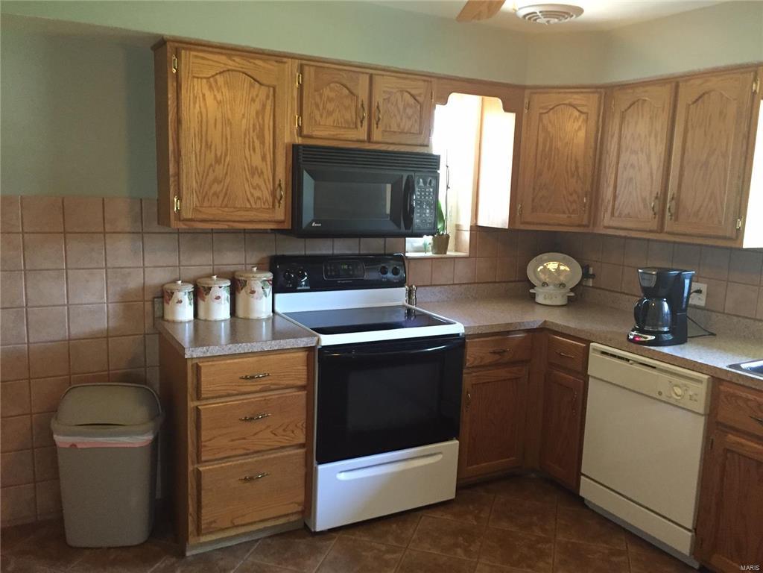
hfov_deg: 61.7
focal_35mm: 29
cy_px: 286
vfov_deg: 48.2
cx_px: 382
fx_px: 639
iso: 250
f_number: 2.2
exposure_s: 1/20
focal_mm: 4.15
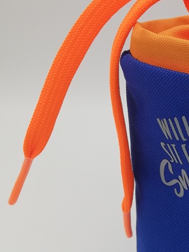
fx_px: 488
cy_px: 137
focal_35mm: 67
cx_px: 218
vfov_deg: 29.0
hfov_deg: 20.7
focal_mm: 3.81
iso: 50
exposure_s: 1/156
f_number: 2.2
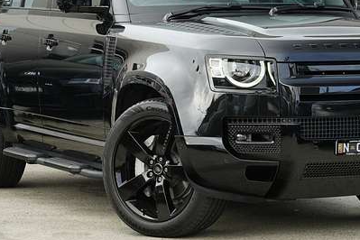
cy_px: 70
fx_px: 1370
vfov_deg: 10.0
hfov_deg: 15.0
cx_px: 215
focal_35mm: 137
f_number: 7.1
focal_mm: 91
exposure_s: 1/320
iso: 1000
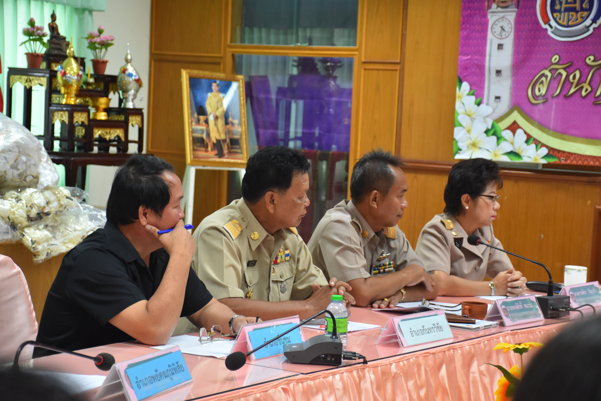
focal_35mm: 90
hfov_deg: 22.6
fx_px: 1502
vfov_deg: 15.2
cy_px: 200
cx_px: 300
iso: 1250
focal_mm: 60
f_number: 5
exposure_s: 1/60
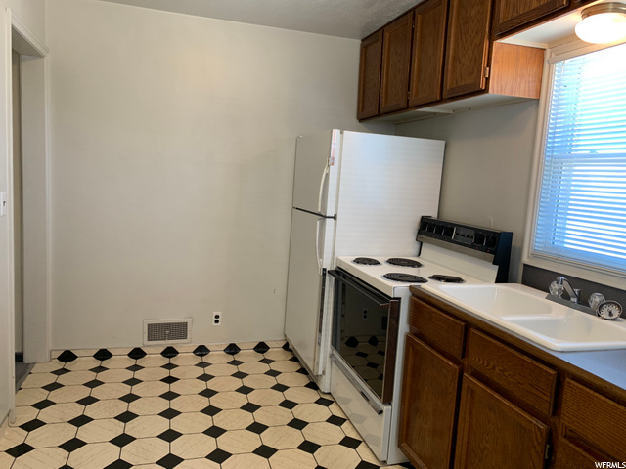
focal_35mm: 26
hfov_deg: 67.3
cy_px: 234
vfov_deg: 53.1
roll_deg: -3.4
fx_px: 470
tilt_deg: -6.6
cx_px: 313
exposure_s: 1/60
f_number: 1.8
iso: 100
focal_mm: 4.25
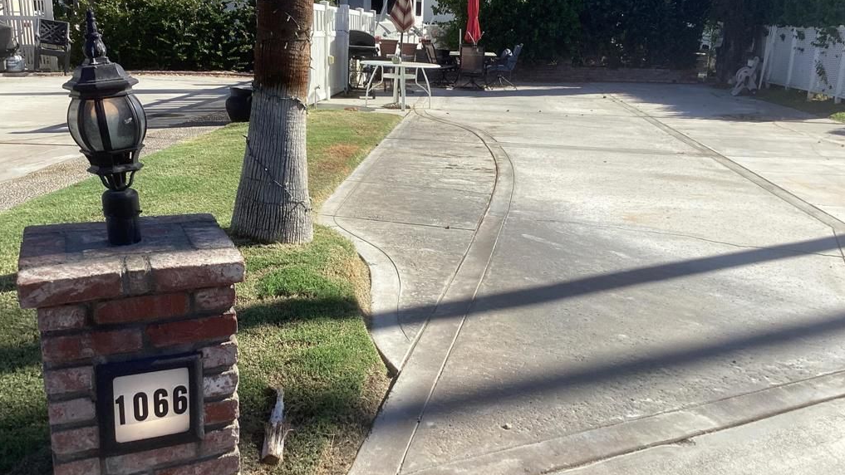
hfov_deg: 58.0
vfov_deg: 34.6
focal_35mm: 34
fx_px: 762
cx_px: 424
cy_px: 229
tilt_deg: -14.2
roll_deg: -0.9
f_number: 2.4
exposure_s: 1/1164
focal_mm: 3.3
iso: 25
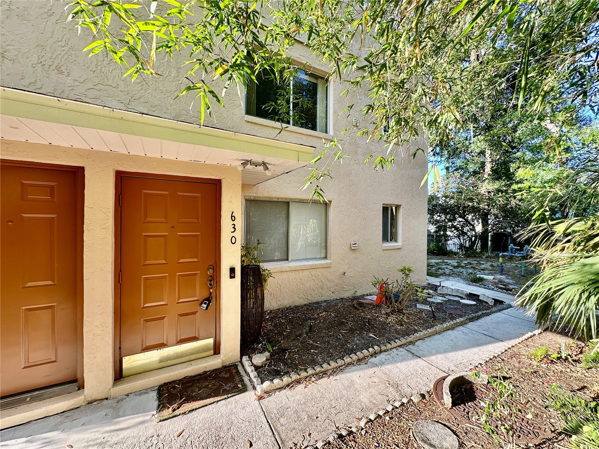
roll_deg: -1.4
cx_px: 300
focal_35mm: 14
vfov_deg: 85.7
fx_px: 242
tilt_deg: -0.2
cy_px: 224
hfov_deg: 102.1
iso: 40
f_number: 2.2
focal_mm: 2.22
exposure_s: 1/142
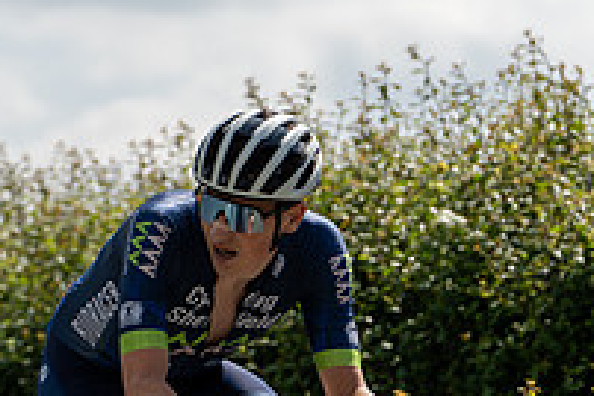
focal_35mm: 373
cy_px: 353
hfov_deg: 5.5
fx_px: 6154
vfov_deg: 3.7
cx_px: 56
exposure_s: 1/1000
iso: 100
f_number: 5
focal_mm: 129
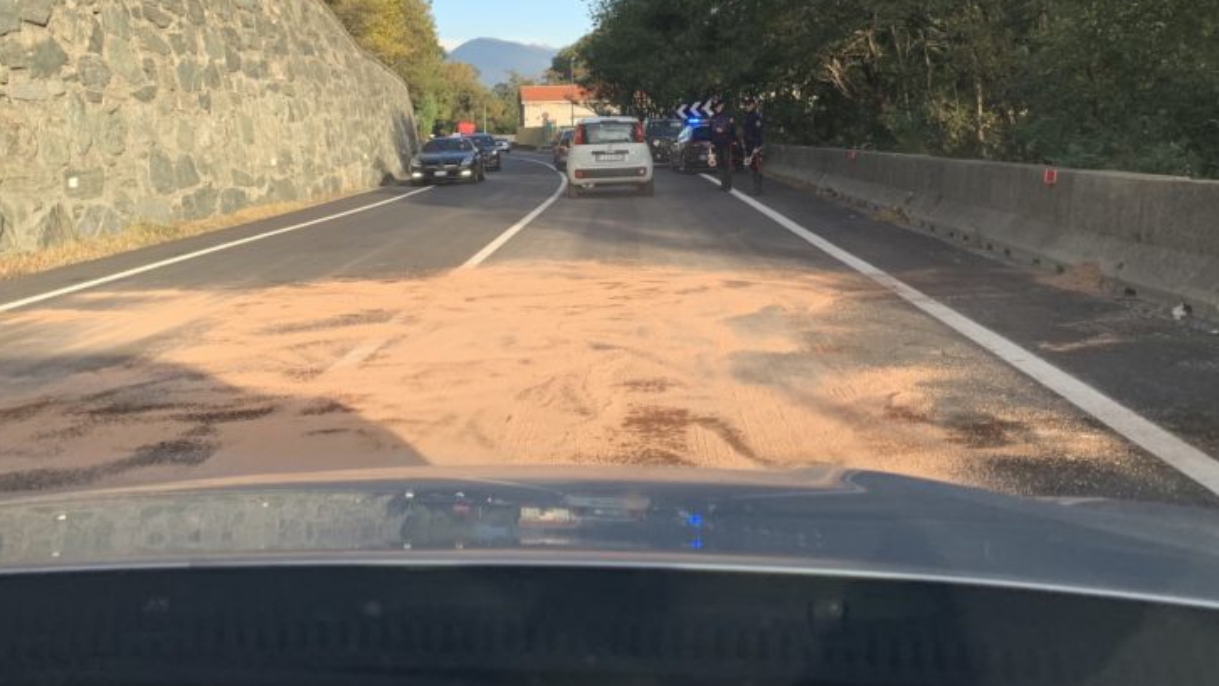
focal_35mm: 40
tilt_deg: +7.3
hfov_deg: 50.5
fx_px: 1293
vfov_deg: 28.7
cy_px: 91
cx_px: 627
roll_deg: +0.7
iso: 25
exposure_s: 1/336
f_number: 1.8
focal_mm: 4.25
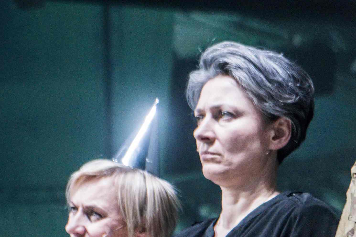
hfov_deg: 8.3
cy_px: 263
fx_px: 2393
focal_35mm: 242
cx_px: 547
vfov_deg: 5.7
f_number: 3.5
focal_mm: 70
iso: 2500
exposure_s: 1/320
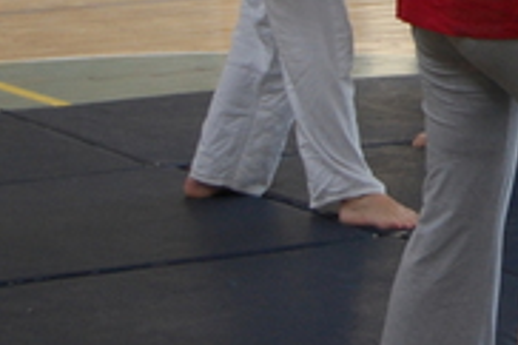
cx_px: 692
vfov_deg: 6.1
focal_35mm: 221
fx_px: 3177
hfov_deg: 9.2
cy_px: -237
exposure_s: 1/80
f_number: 5.3
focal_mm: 42
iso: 400
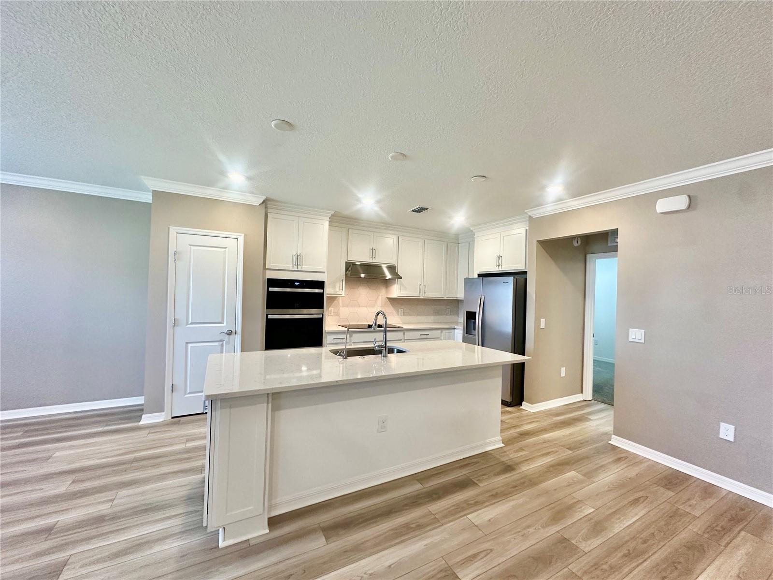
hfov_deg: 102.1
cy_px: 290
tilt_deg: +0.7
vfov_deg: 85.7
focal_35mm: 14
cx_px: 386
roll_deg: -2.5
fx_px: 313
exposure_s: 1/120
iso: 250
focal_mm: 2.22
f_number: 2.2
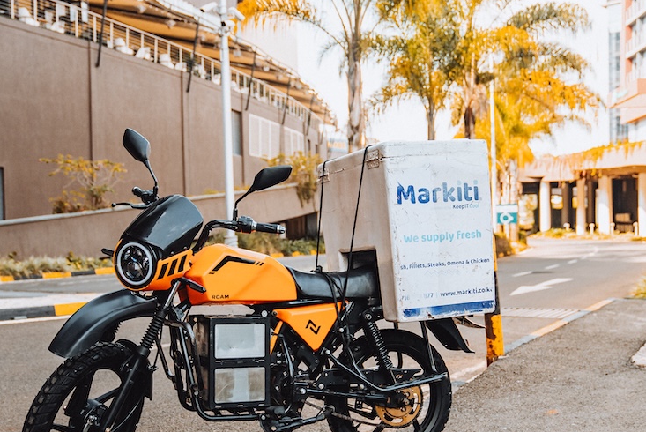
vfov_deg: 29.8
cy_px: 260
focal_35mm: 45
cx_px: 299
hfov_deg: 43.5
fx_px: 808
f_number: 2.8
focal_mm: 33
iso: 800
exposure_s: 1/250
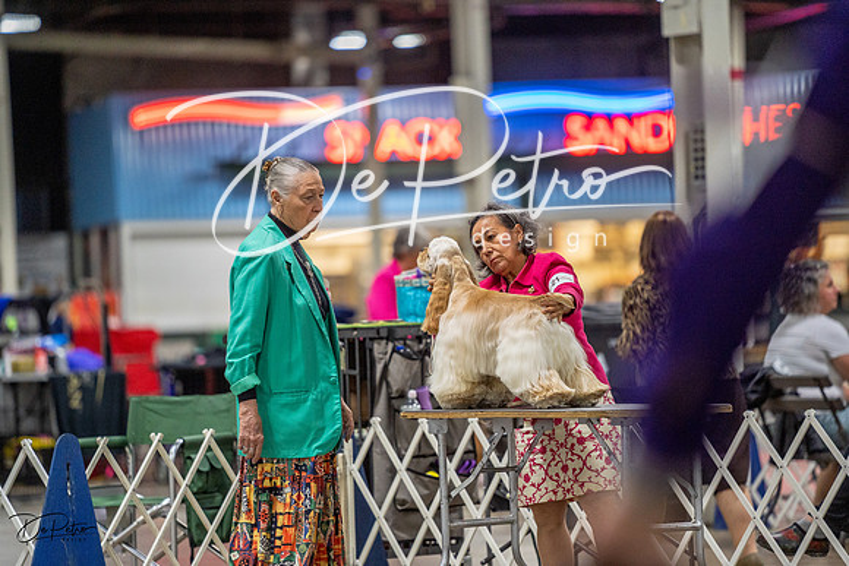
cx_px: 424
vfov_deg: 6.9
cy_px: 283
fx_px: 4718
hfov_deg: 10.3
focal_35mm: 200
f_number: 2.8
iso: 2500
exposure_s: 1/250
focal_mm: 200
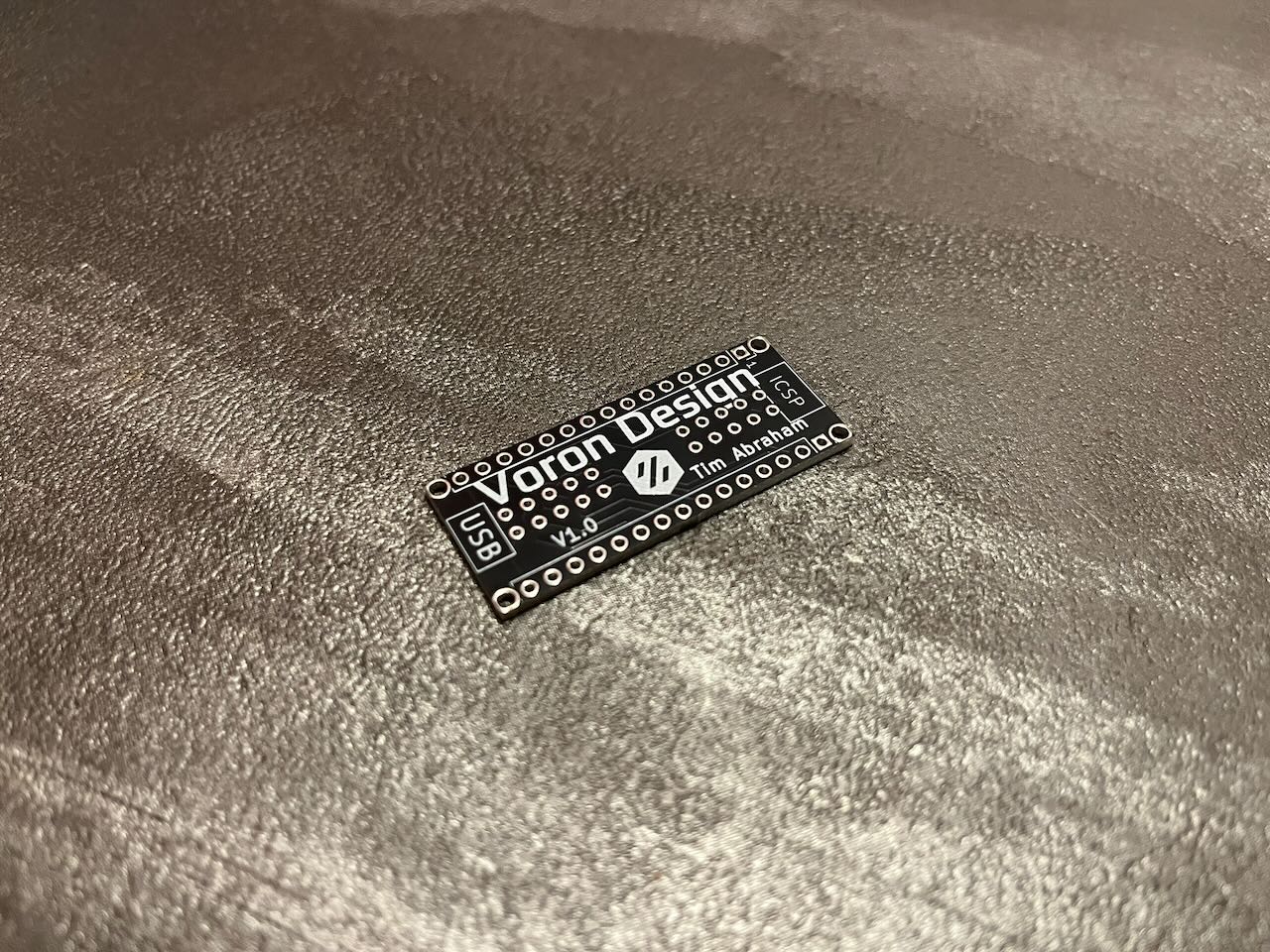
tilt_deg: -54.3
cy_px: 476
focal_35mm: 26
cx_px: 635
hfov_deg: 67.3
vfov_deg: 53.1
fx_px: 954
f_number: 1.6
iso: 500
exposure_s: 1/45
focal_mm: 5.1
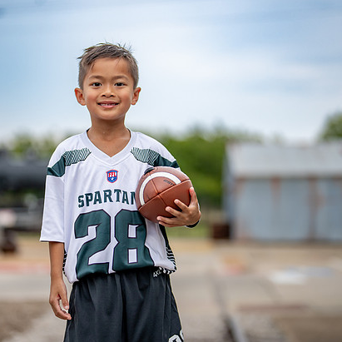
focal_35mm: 69
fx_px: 771
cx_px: 126
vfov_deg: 25.0
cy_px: 165
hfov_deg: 24.9
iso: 250
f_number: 1.2
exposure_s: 1/2000
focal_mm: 50
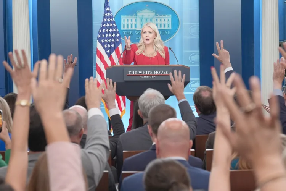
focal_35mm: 92
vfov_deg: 14.9
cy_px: 96
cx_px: 143
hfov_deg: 22.1
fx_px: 731
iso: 1600
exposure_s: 1/125
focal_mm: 92
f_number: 6.3
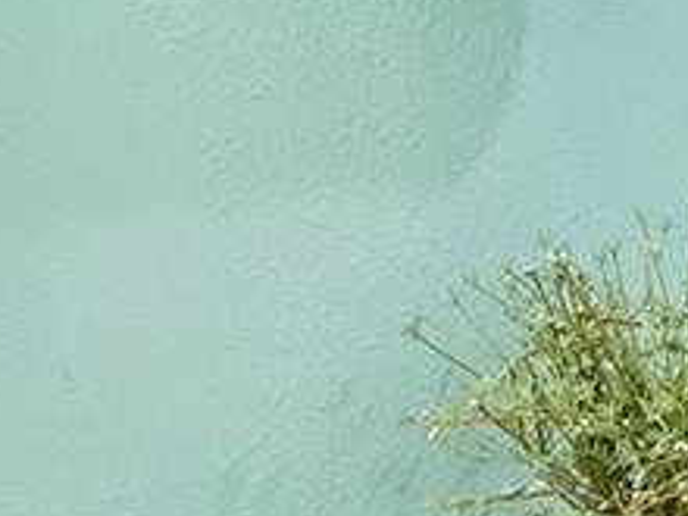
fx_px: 2087
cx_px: 1151
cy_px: -6
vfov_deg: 13.9
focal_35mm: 105
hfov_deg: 16.4
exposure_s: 1/25
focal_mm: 15
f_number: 8
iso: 400
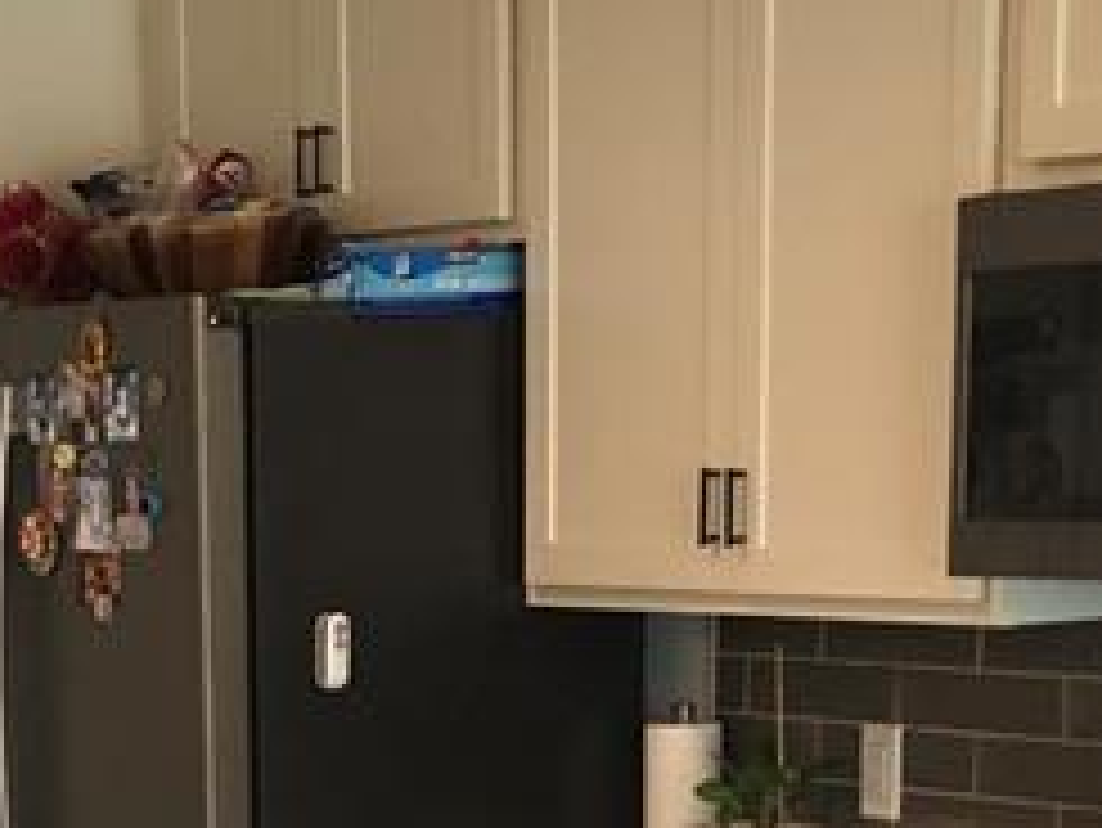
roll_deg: +1.5
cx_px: 90
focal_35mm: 117
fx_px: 3727
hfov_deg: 16.6
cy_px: 1368
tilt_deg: -16.0
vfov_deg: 11.9
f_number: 1.8
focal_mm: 3.99
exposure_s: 1/30
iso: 40
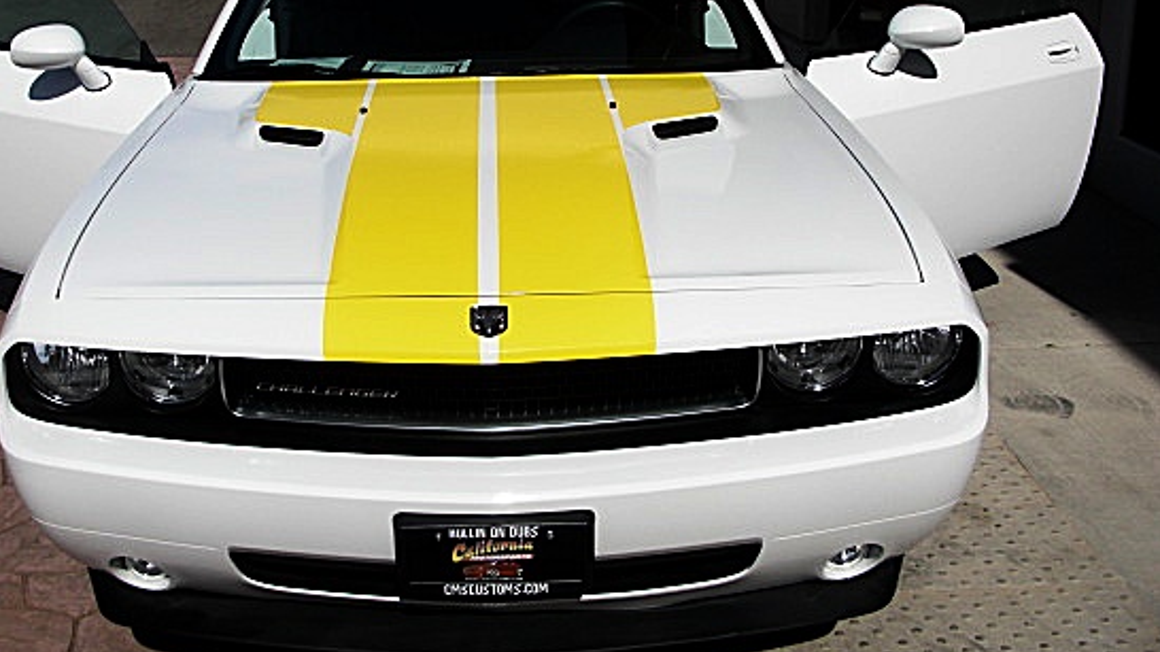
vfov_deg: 25.7
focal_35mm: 46
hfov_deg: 44.5
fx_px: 1415
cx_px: 508
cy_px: 185
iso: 50
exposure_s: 1/320
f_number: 7.9
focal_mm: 6.3
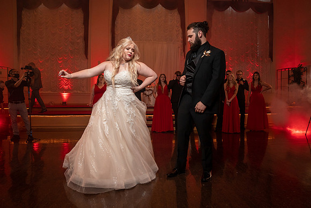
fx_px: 210
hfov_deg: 73.0
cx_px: 156
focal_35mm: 24
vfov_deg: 52.6
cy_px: 104
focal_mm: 24
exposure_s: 1/200
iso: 2000
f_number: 4
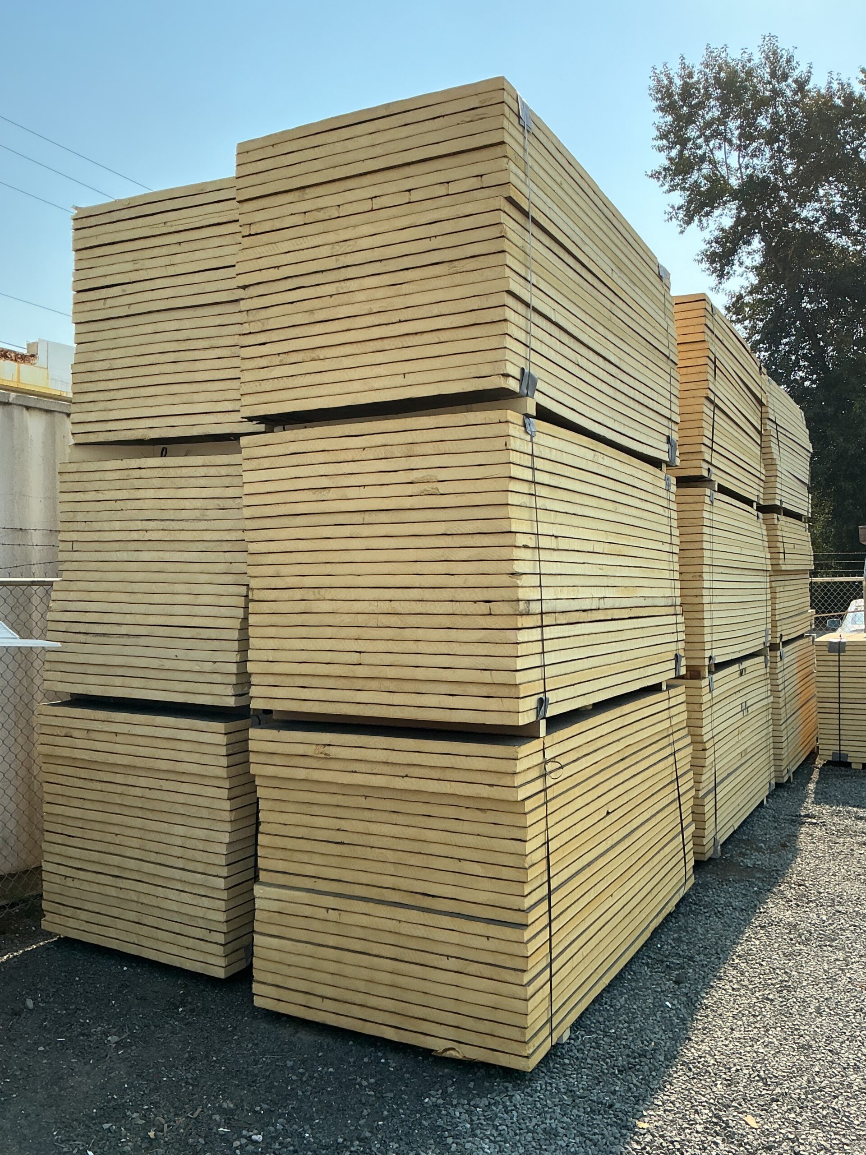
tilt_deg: +0.0
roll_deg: +1.5
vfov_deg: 61.7
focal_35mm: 29
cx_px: 433
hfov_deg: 48.2
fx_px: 967
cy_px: 578
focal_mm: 3
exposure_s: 1/1195
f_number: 1.8
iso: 25
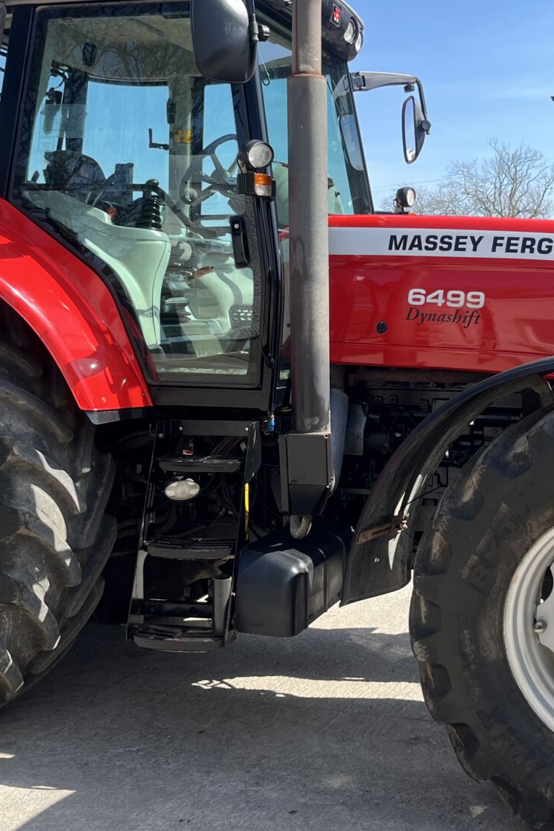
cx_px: 310
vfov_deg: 41.8
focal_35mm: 47
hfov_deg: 28.6
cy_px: 362
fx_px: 1086
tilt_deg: -2.5
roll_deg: +0.7
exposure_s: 1/1477
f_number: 1.6
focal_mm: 5.1
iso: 50
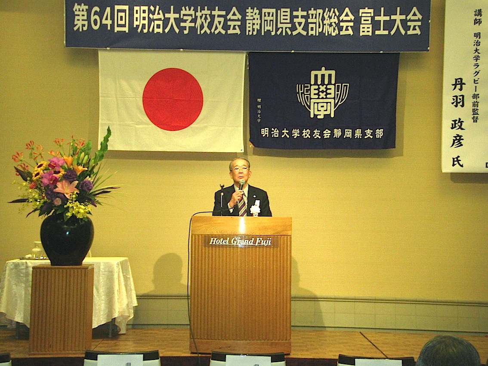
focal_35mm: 89
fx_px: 1254
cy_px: 183
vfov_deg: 16.6
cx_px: 244
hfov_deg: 22.0
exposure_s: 1/60
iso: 200
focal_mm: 14.7
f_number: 4.1
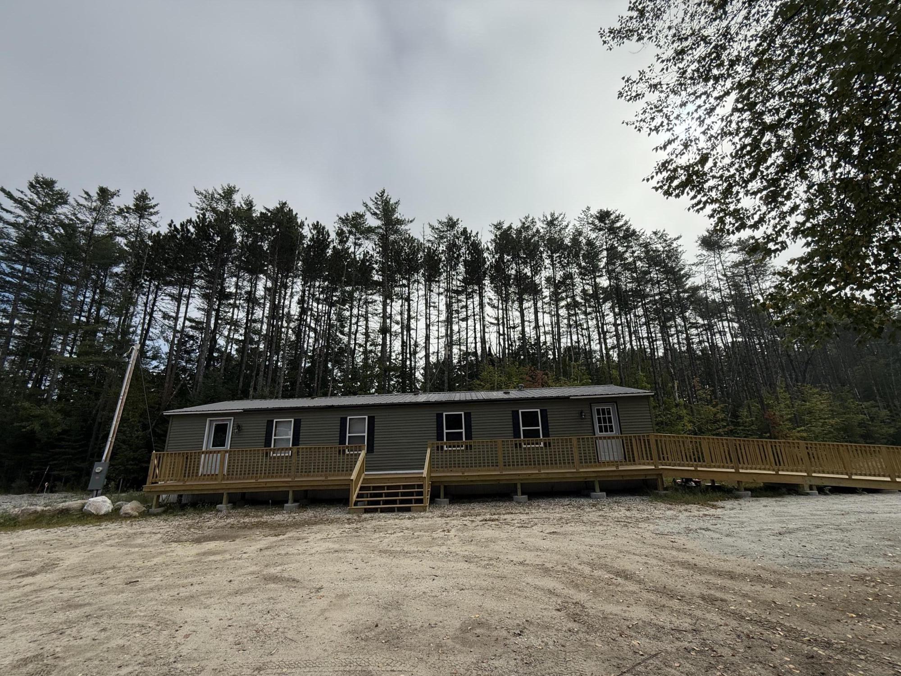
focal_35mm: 14
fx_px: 364
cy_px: 338
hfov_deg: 102.1
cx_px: 450
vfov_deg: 85.7
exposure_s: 1/2717
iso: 64
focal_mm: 2.22
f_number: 2.2
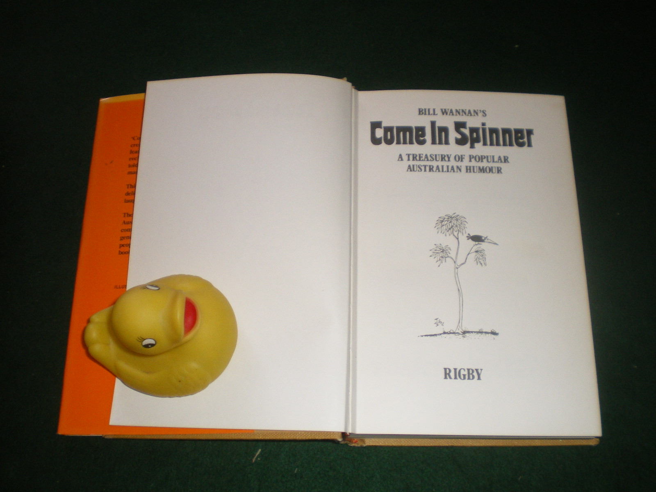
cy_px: 246
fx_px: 720
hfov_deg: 49.0
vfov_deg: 37.7
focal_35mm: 38
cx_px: 328
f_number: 3.1
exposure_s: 1/50
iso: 200
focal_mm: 6.3
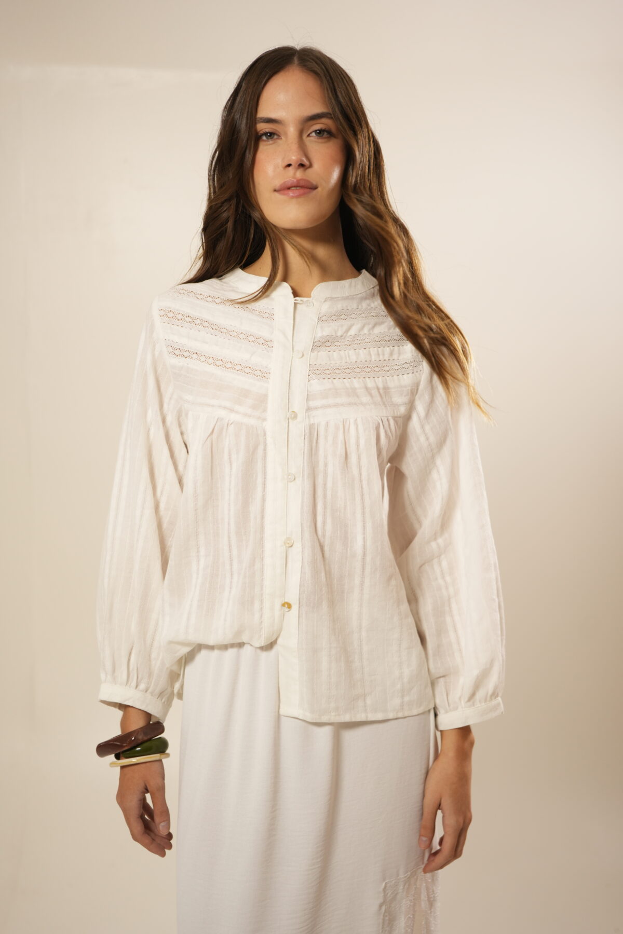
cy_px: 467
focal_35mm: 50
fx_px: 1298
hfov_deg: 27.0
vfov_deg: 39.6
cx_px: 312
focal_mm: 50
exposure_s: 1/125
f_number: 2.8
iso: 640
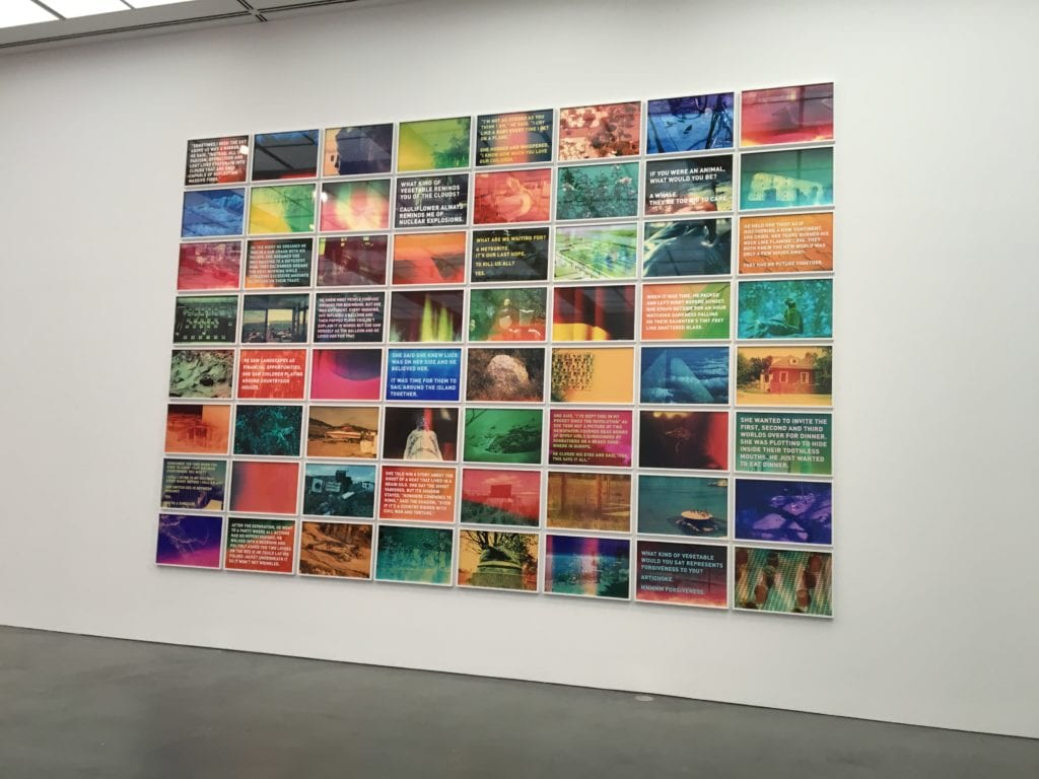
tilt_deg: +6.4
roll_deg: -2.0
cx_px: 520
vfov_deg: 48.2
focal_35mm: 29
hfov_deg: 61.7
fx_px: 870
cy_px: 390
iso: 64
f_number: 2.2
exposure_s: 1/30
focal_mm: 4.15
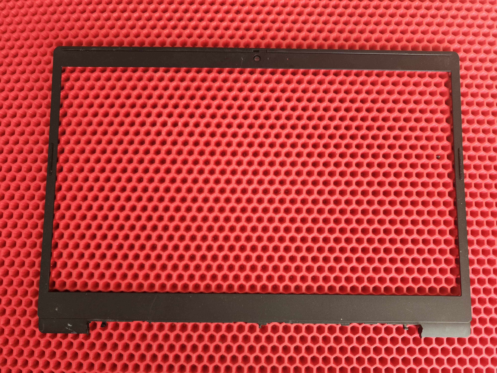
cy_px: 186
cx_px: 248
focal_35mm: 23
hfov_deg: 73.9
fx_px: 330
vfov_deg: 58.9
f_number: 1.7
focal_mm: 6.3
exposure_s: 1/359
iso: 400
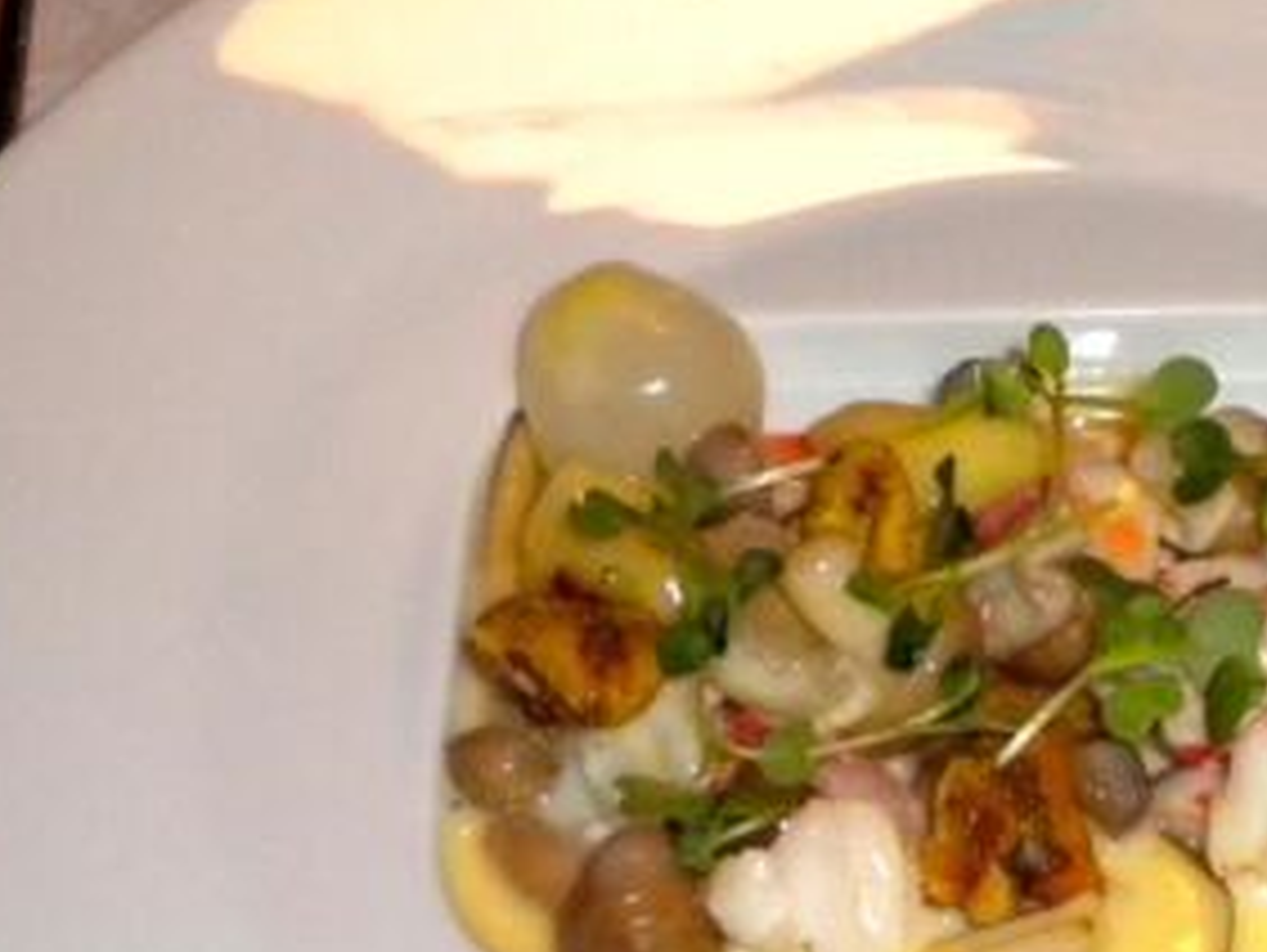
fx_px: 3407
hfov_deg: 20.7
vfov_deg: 15.9
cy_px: 692
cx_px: 1087
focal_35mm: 93
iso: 400
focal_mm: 7.4
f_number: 4.9
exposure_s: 1/30
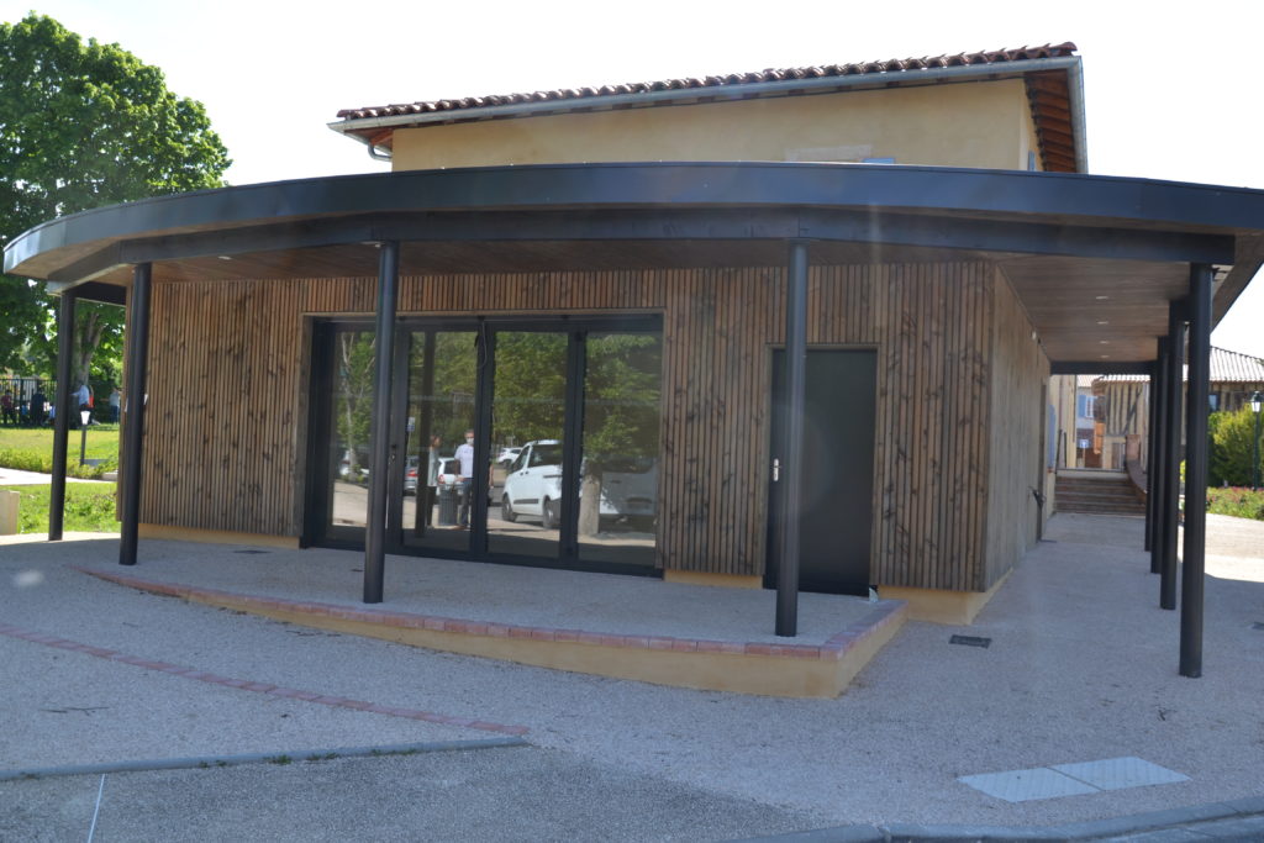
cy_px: 422
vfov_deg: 41.7
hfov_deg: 59.5
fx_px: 1106
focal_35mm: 32
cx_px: 632
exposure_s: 1/125
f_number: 5.6
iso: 100
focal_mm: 21
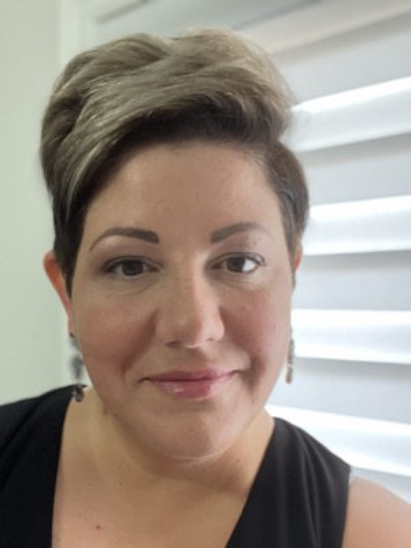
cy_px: 274
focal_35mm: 30
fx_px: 475
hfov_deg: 46.8
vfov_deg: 60.0
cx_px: 206
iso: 320
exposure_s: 1/60
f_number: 2.2
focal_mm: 2.71
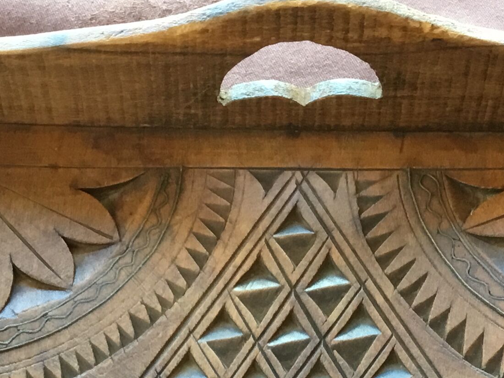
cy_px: 517
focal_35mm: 92
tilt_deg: -63.6
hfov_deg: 21.3
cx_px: 249
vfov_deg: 15.2
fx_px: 1339
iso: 100
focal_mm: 3.3
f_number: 2.4
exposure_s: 1/33
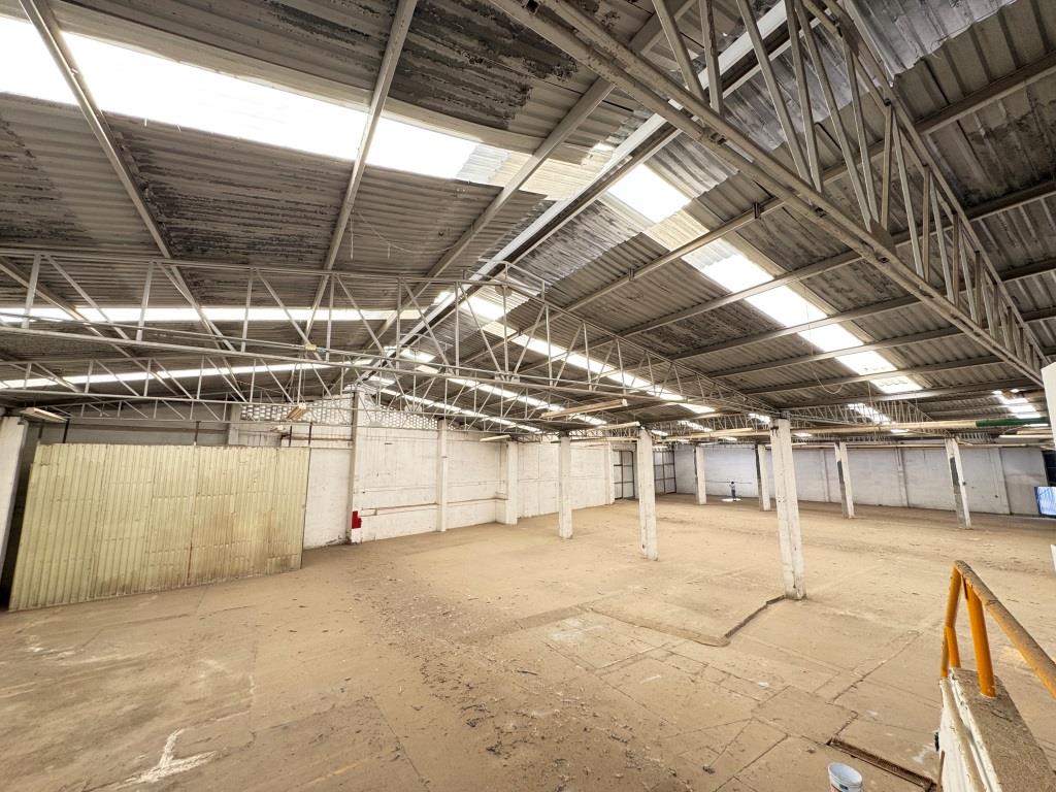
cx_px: 528
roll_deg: +0.8
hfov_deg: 102.1
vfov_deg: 85.7
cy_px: 396
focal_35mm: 14
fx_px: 427
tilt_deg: +9.0
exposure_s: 1/99
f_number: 2.2
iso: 100
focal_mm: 2.22
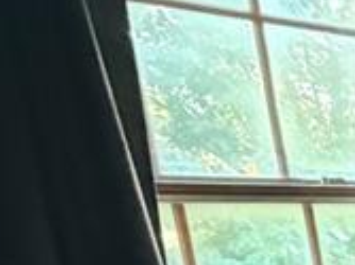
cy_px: 424
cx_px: 984
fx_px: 881
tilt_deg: -11.8
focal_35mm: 86
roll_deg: +0.2
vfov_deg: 15.5
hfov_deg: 12.6
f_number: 2.2
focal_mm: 2.22
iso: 1600
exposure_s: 1/40
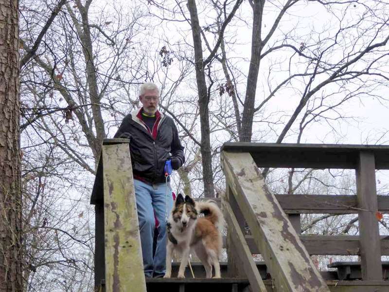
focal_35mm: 79
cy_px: 146
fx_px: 888
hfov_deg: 24.7
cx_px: 194
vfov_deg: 18.7
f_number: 4.6
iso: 160
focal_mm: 13.2
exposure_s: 1/125
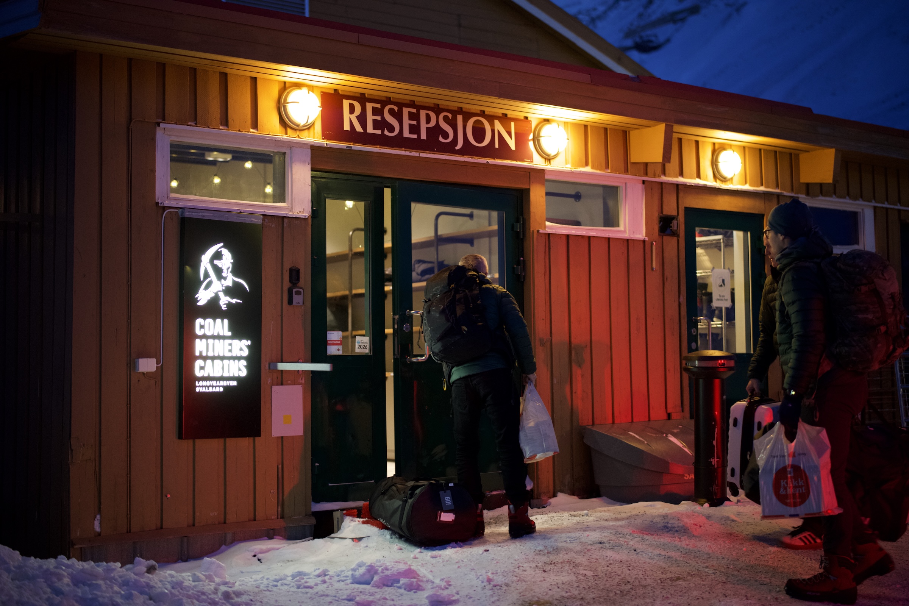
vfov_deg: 27.0
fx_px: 1262
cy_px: 303
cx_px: 454
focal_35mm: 50
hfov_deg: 39.6
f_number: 1.4
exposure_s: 1/60
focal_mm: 50
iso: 1600
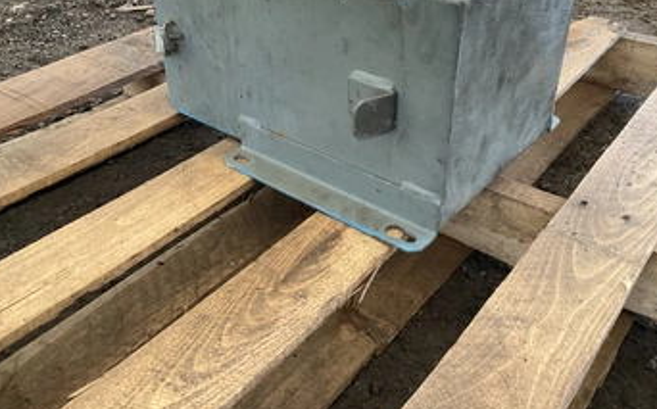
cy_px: 140
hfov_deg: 54.0
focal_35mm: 36
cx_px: 302
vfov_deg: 35.0
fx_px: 644
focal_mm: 3
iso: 160
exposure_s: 1/60
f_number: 1.8
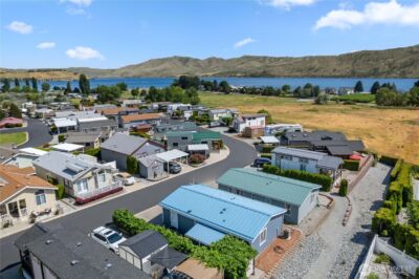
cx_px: 210
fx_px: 256
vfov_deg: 57.1
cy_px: 140
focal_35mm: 22
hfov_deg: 78.6
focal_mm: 8.38
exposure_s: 1/8000
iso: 100
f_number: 2.8
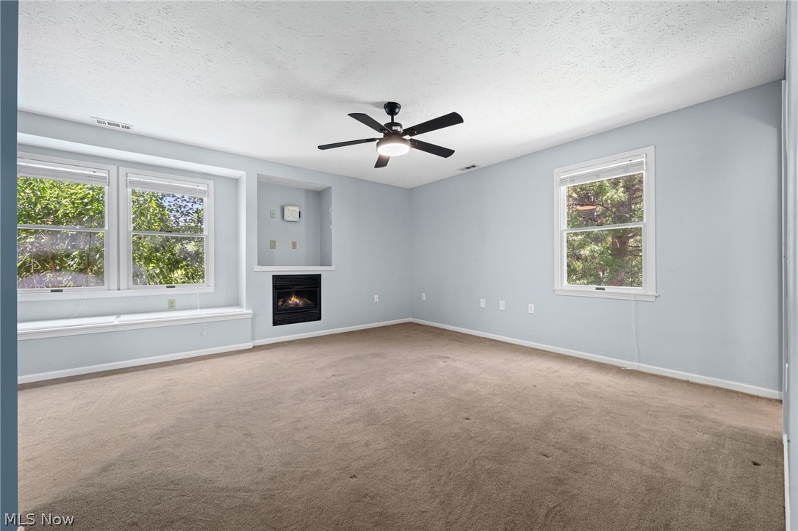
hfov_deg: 108.4
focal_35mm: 13
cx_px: 399
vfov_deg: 85.4
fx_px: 288
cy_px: 266
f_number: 9
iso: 250
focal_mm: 13
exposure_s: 1/1.67
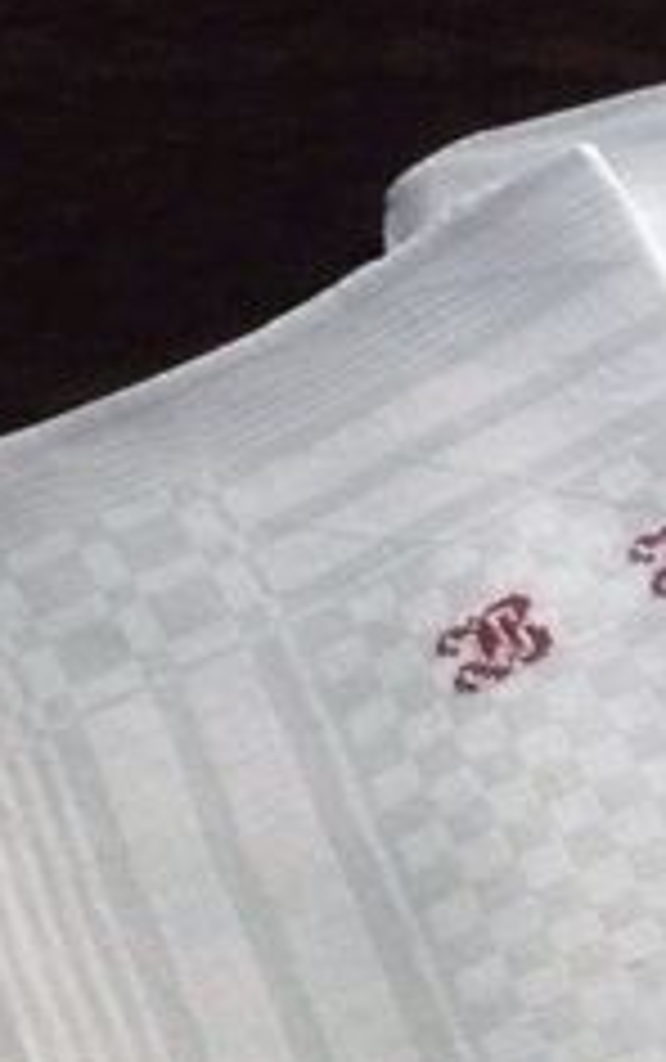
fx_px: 3187
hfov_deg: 11.5
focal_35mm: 110
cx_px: 950
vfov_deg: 18.5
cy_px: 1010
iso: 400
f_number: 2.8
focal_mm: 5.8
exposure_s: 1/400
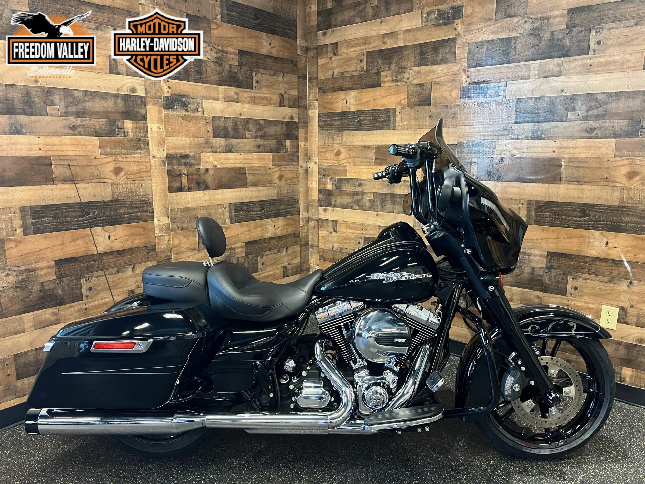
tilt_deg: -11.8
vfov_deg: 53.1
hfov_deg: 67.3
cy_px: 242
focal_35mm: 26
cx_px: 322
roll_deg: -0.2
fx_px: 484
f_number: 1.6
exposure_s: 1/60
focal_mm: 5.1
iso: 500
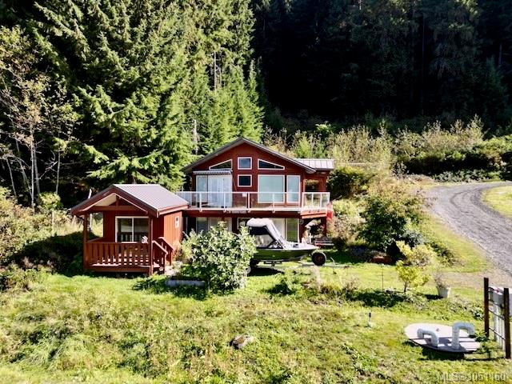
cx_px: 256
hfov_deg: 71.6
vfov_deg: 56.8
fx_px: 355
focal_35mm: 24
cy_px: 192
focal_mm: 6.72
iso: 140
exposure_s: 1/15
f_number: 1.7
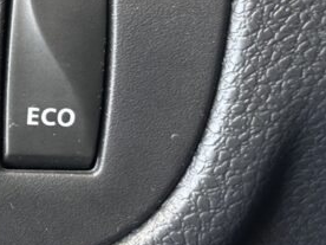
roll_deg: +0.3
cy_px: 90
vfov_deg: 8.3
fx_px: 1676
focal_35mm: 178
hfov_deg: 10.7
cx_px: -183
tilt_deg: -18.6
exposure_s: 1/36
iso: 500
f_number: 1.78
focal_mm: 6.76
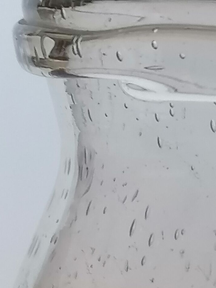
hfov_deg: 7.1
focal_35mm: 208
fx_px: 1730
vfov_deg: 9.2
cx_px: 301
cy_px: 489
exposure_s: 1/50
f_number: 1.8
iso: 100
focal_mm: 4.75
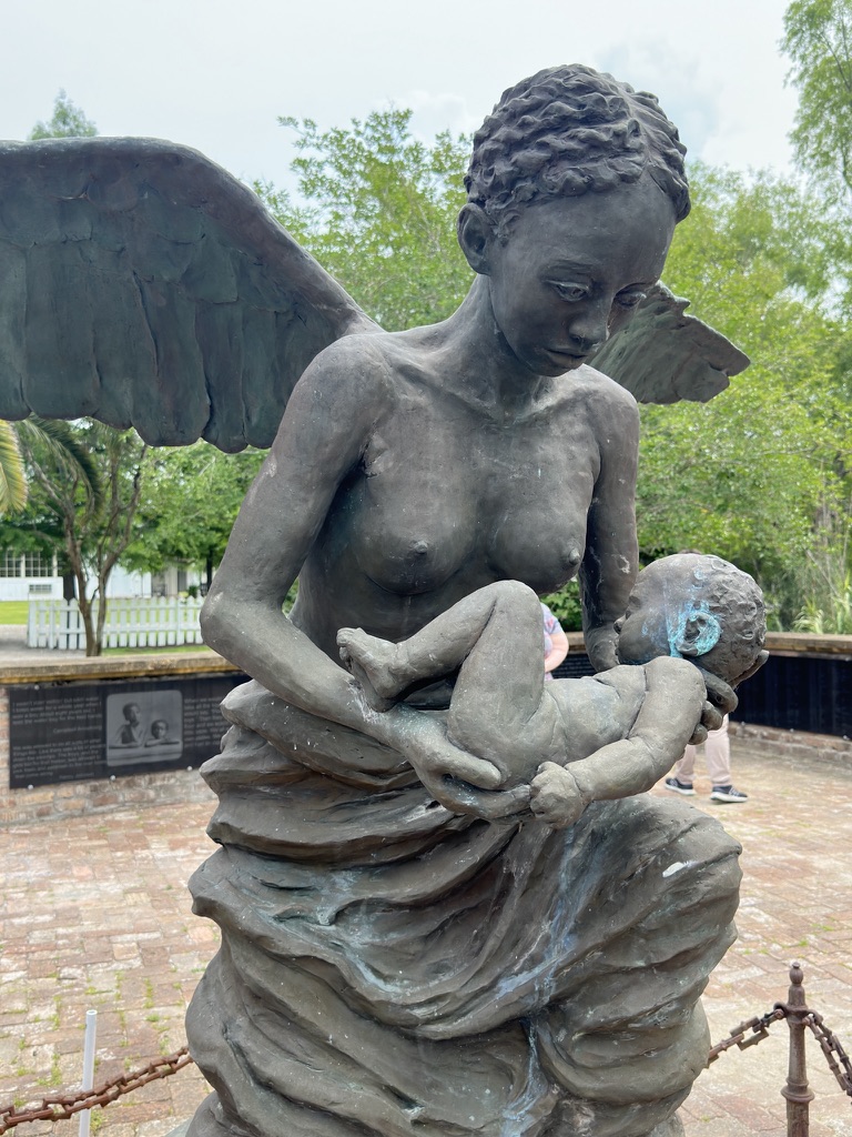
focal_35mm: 33
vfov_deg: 55.4
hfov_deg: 42.9
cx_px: 426
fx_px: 1083
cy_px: 568
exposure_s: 1/1779
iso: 100
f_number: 1.78
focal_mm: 6.86
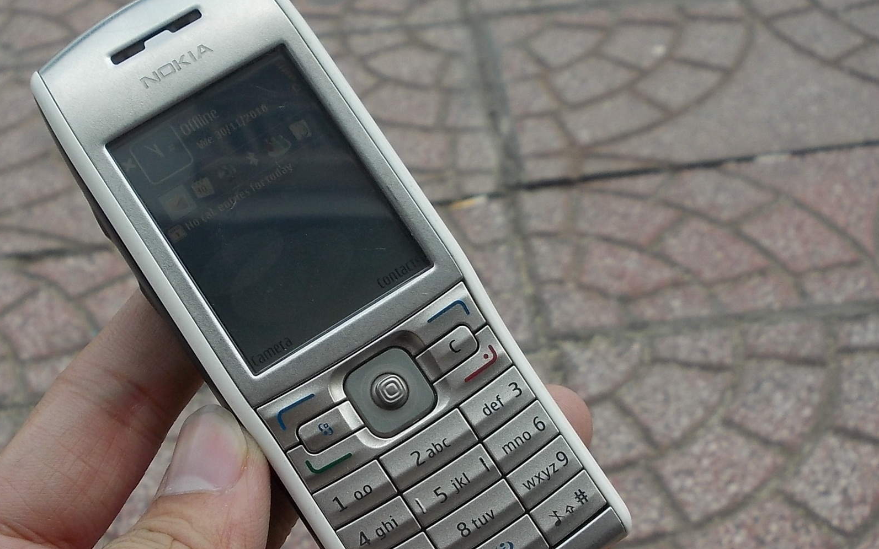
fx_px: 1557
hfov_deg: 31.4
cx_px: 338
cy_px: 346
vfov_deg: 20.0
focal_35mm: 65
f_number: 3.3
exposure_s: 1/320
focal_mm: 6.1
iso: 80
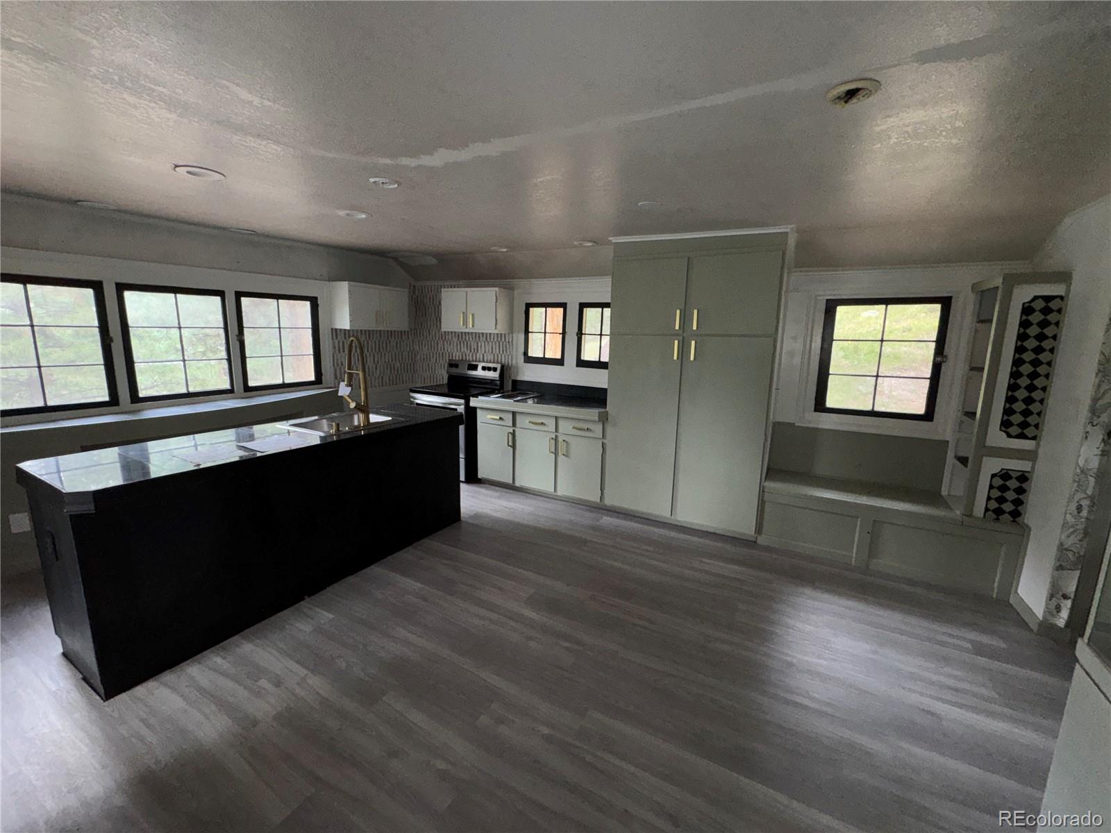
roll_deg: -0.8
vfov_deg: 85.7
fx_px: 449
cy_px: 416
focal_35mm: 14
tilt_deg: -10.5
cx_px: 556
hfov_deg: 102.1
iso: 100
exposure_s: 1/60
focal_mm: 2.22
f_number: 2.2
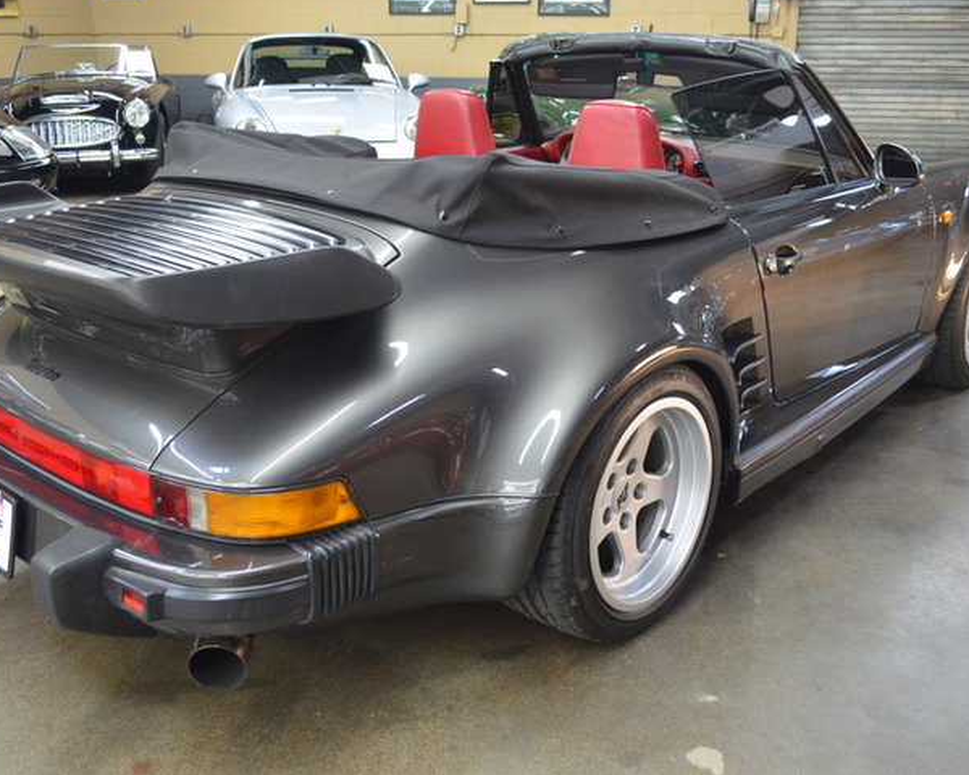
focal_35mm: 36
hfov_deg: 50.3
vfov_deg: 41.1
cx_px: 470
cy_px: 366
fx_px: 1032
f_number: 3.8
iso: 1000
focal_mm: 20
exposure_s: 1/30
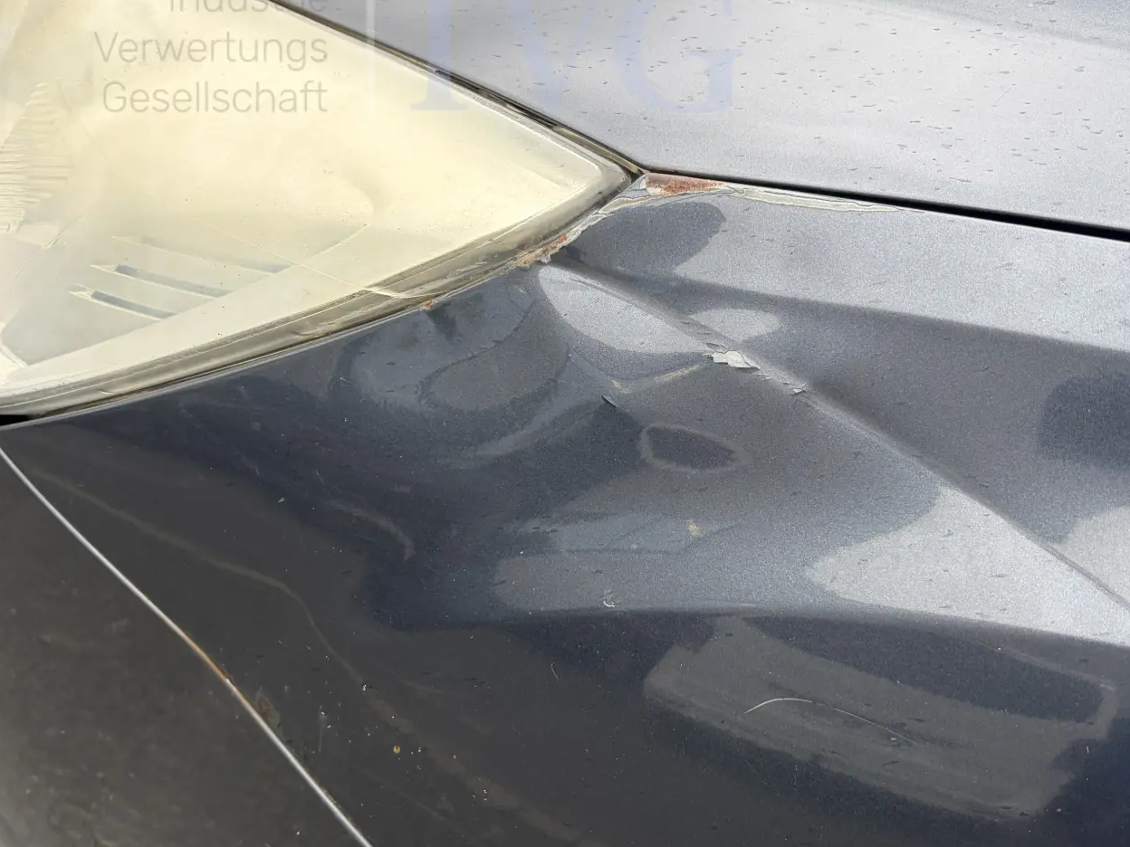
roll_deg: -8.6
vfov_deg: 35.9
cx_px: 614
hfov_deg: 46.7
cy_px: 500
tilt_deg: -40.7
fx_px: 1306
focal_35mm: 40
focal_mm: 5.96
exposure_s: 1/121
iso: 50
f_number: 1.6
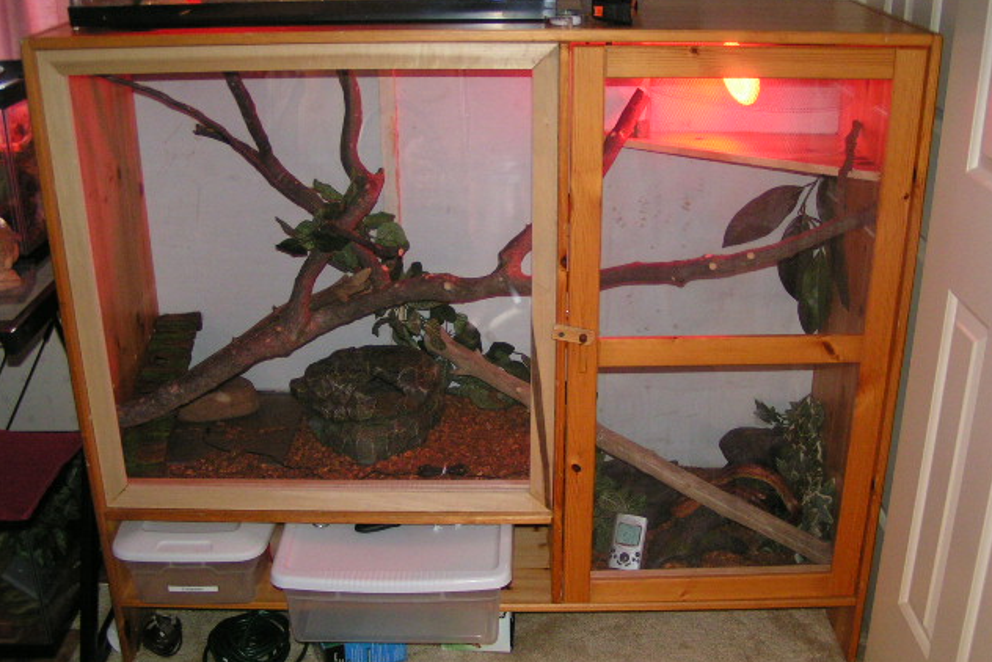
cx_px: 496
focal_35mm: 40
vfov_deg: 33.4
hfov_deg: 48.4
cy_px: 304
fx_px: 1103
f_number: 2.8
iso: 200
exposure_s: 1/40
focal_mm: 5.8
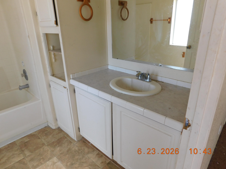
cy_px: 84
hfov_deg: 73.9
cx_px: 113
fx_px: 150
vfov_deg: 58.9
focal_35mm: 23
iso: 125
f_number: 3
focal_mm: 4
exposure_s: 1/125
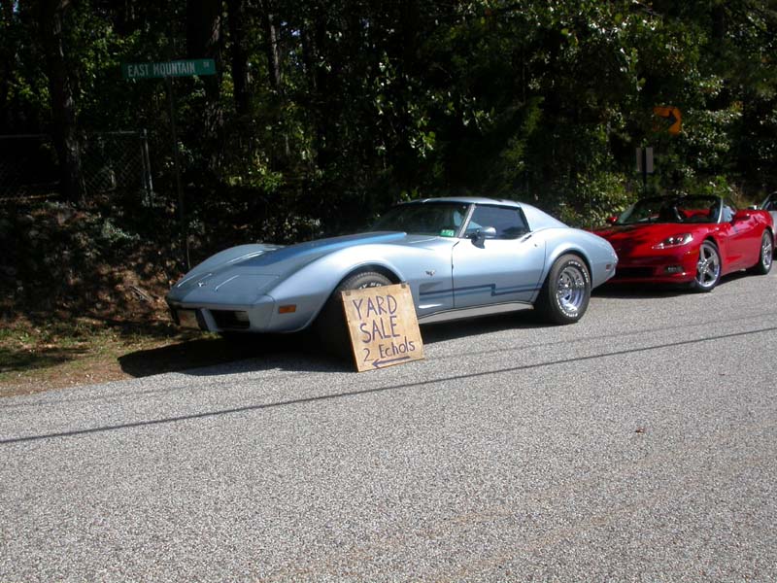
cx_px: 388
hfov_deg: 49.0
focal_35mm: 38
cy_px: 292
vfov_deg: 37.7
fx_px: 853
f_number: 7.5
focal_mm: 7.85
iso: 100
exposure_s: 1/337
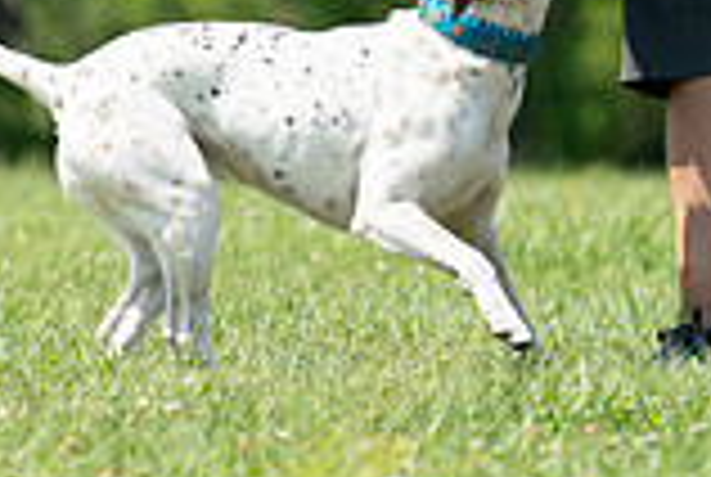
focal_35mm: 1014
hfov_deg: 2.0
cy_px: -317
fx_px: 20064
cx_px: 392
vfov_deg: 1.4
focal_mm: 277
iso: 1000
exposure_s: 1/4000
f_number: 5.6
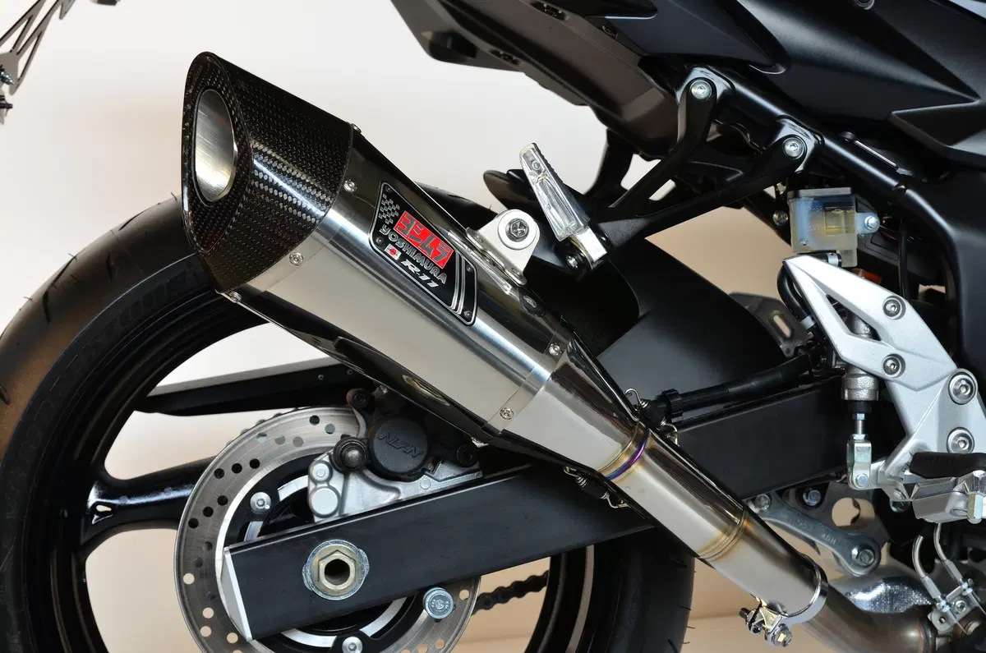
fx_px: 1640
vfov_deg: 22.5
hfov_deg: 33.5
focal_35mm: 60
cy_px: 326
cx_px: 493
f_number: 6.3
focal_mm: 40
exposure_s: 1/60
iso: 400
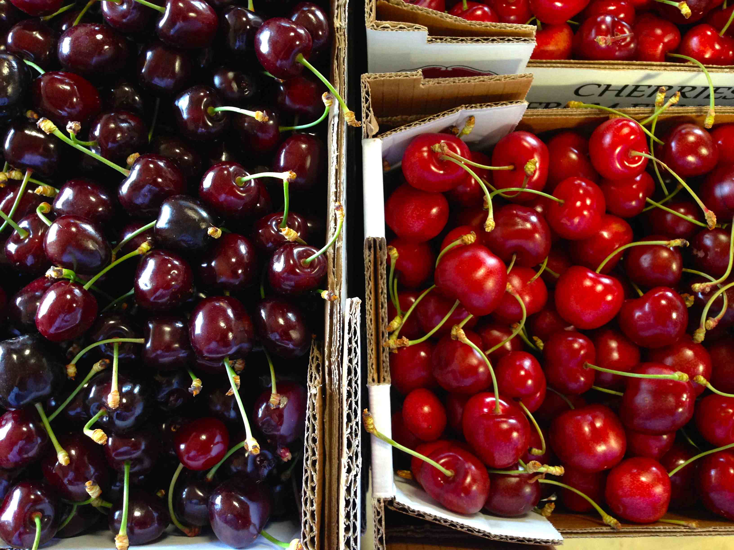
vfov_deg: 42.9
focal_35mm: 33
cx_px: 367
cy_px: 275
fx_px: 700
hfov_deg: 55.4
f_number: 2.4
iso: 125
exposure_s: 1/20
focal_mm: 4.13
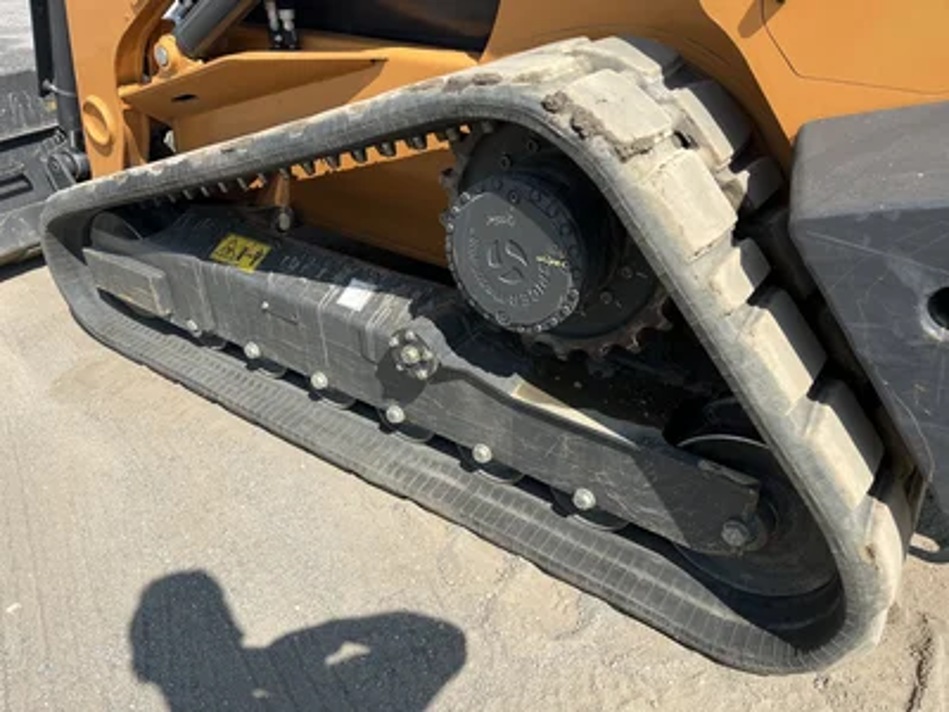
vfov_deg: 53.1
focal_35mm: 26
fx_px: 713
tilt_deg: -29.7
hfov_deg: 67.3
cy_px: 356
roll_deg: +1.3
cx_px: 474
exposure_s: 1/2571
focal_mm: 5.1
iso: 50
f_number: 1.6
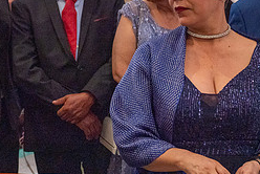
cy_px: 91
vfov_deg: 16.3
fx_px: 607
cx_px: 266
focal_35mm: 84
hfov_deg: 23.1
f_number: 5
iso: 2500
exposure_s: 1/100
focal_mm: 35
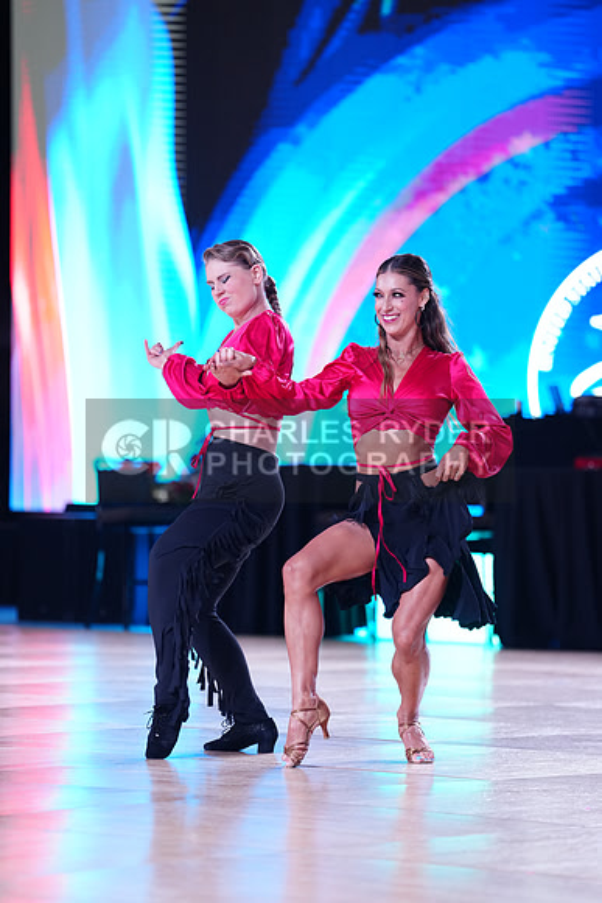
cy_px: 452
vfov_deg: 13.1
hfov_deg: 8.7
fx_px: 3935
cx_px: 301
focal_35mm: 157
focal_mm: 157
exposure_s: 1/640
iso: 1600
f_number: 2.8
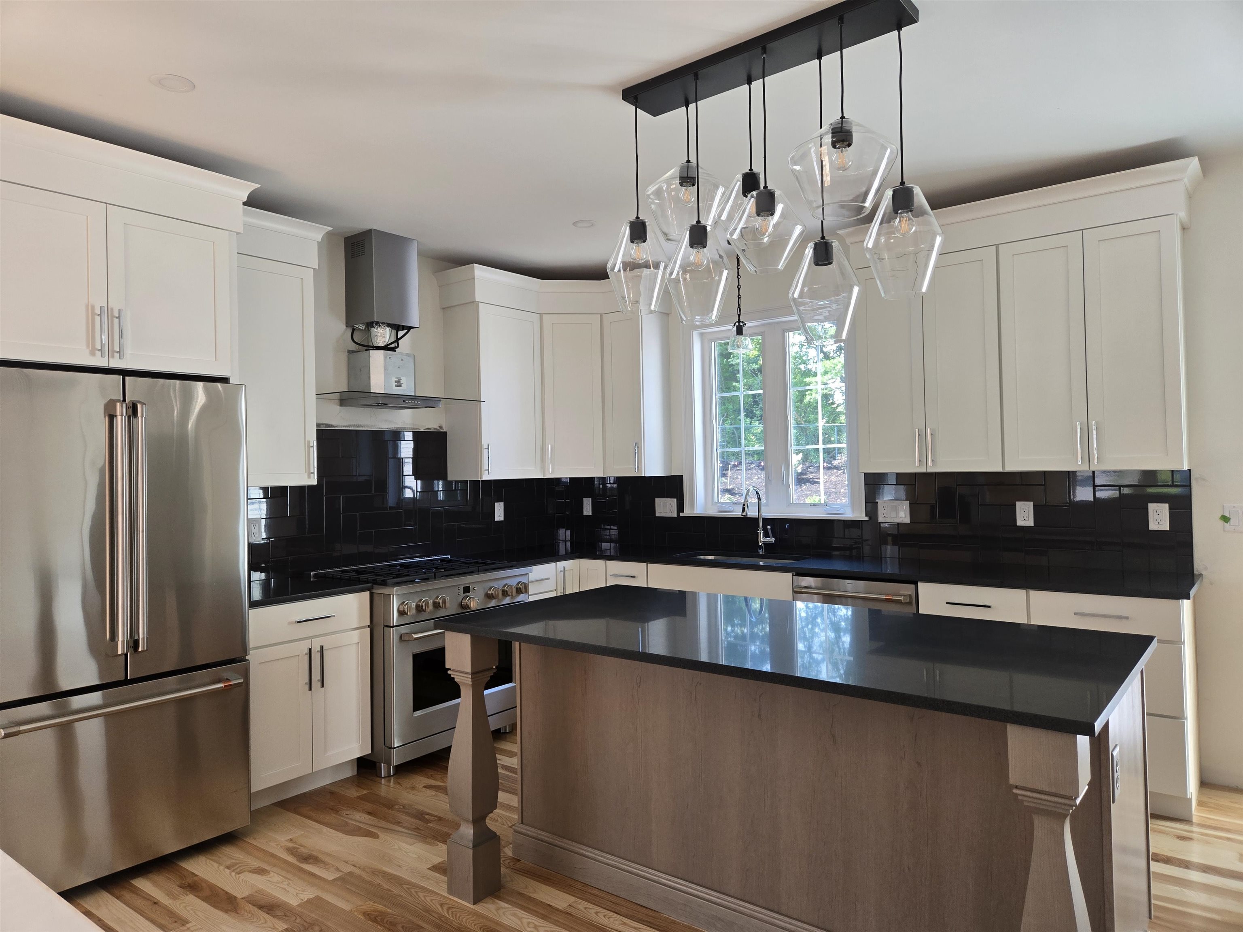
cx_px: 622
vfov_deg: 58.9
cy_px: 466
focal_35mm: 23
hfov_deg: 73.9
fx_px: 826
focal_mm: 5.4
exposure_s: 1/180
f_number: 1.8
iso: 100
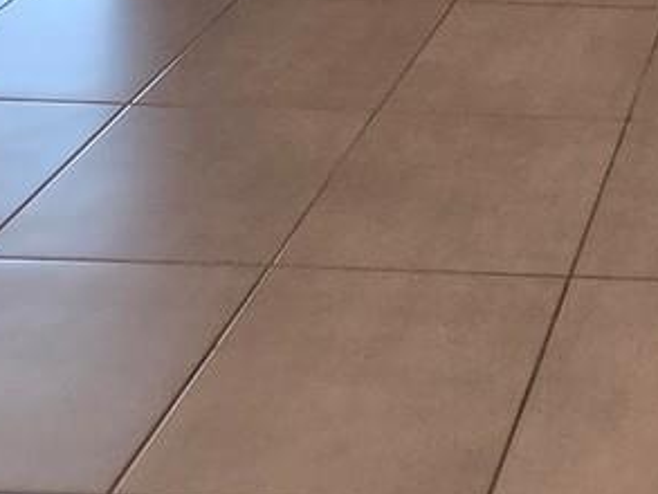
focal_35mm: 71
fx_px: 1350
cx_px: 903
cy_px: -485
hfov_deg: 23.5
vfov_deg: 16.2
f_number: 2.2
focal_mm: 2.2
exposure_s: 1/60
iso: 125
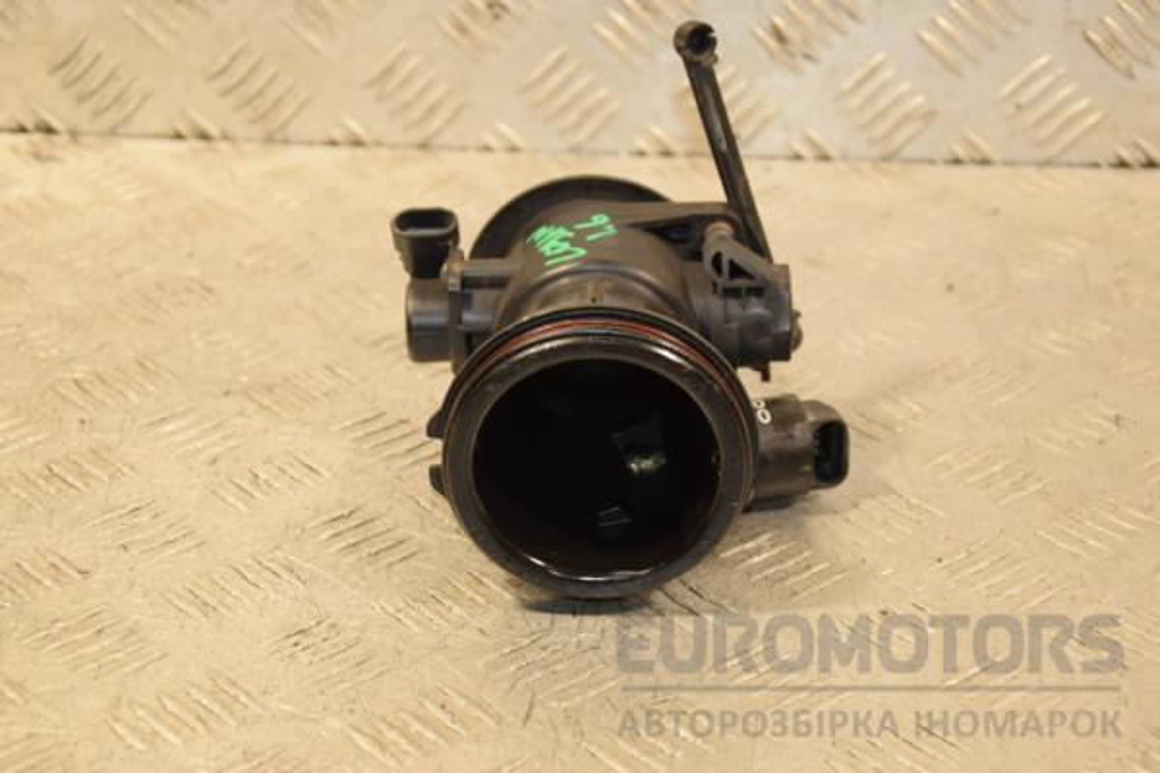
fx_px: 2513
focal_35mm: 78
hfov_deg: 26.0
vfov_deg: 17.5
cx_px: 580
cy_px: 386
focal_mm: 52
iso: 800
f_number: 5
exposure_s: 1/100
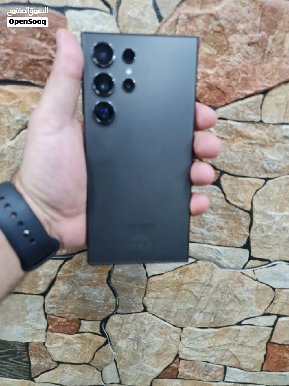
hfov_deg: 54.9
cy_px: 193
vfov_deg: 69.4
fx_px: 278
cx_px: 144
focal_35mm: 25
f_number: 1.8
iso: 640
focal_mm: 7
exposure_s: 1/50
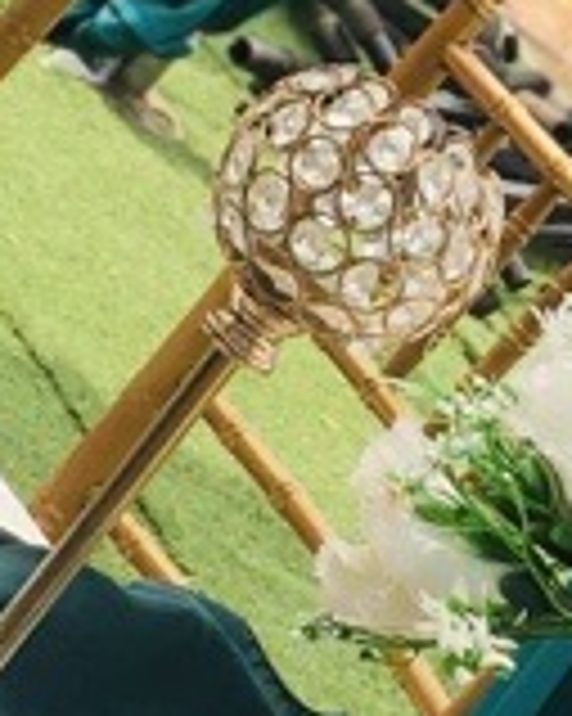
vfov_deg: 5.5
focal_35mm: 345
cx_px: -707
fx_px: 7308
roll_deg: -35.6
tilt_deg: -9.3
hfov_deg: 4.4
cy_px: -833
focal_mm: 6
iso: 16
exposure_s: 1/375
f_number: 2.4
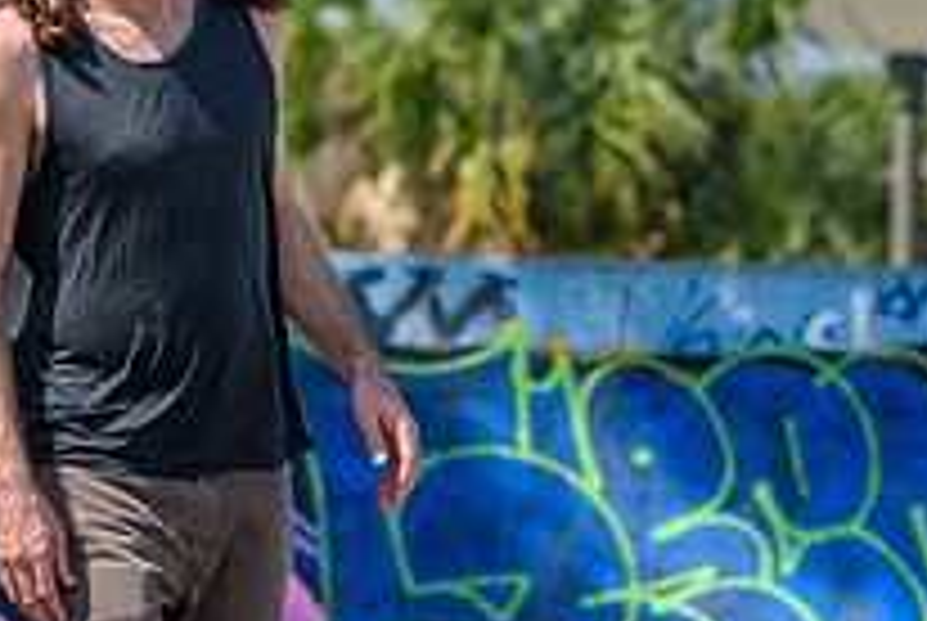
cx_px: 243
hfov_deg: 3.4
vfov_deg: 2.3
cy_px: 538
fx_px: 15781
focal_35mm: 612
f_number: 5.6
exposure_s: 1/2000
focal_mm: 145
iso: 320
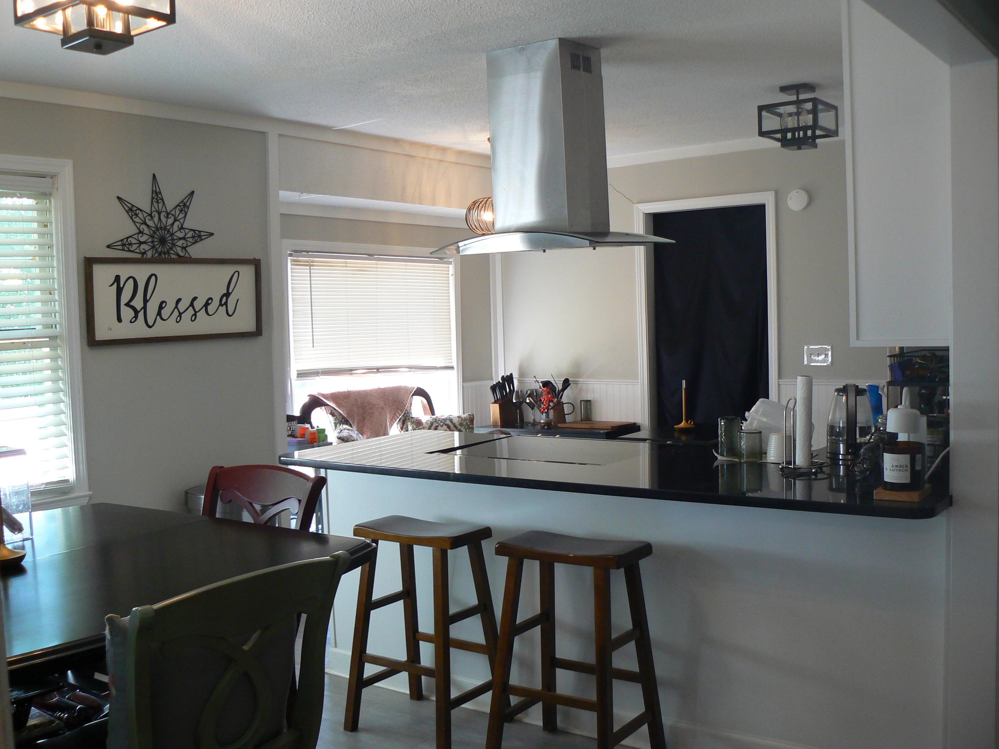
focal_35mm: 36
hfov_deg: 51.4
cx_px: 500
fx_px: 1039
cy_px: 374
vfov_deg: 39.7
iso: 125
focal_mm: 6
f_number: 2.8
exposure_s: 1/30
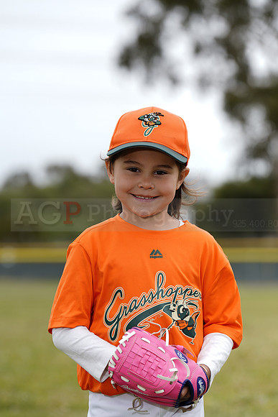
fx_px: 2107
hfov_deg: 7.5
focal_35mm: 182
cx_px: 139
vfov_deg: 11.3
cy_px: 208
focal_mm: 182
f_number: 5.6
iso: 50
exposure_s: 1/250
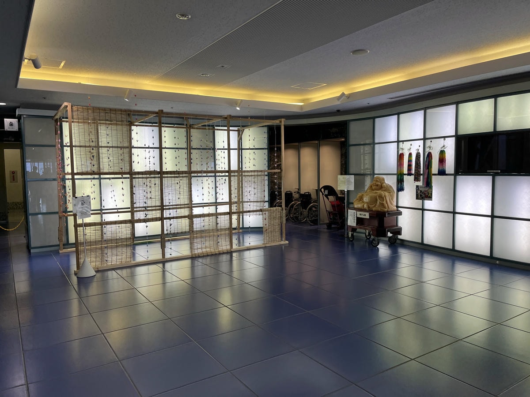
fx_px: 398
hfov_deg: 67.3
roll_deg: -0.1
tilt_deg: -0.5
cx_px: 265
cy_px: 198
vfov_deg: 53.1
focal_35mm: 26
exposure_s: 1/120
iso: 40
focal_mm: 5.1
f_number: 1.6
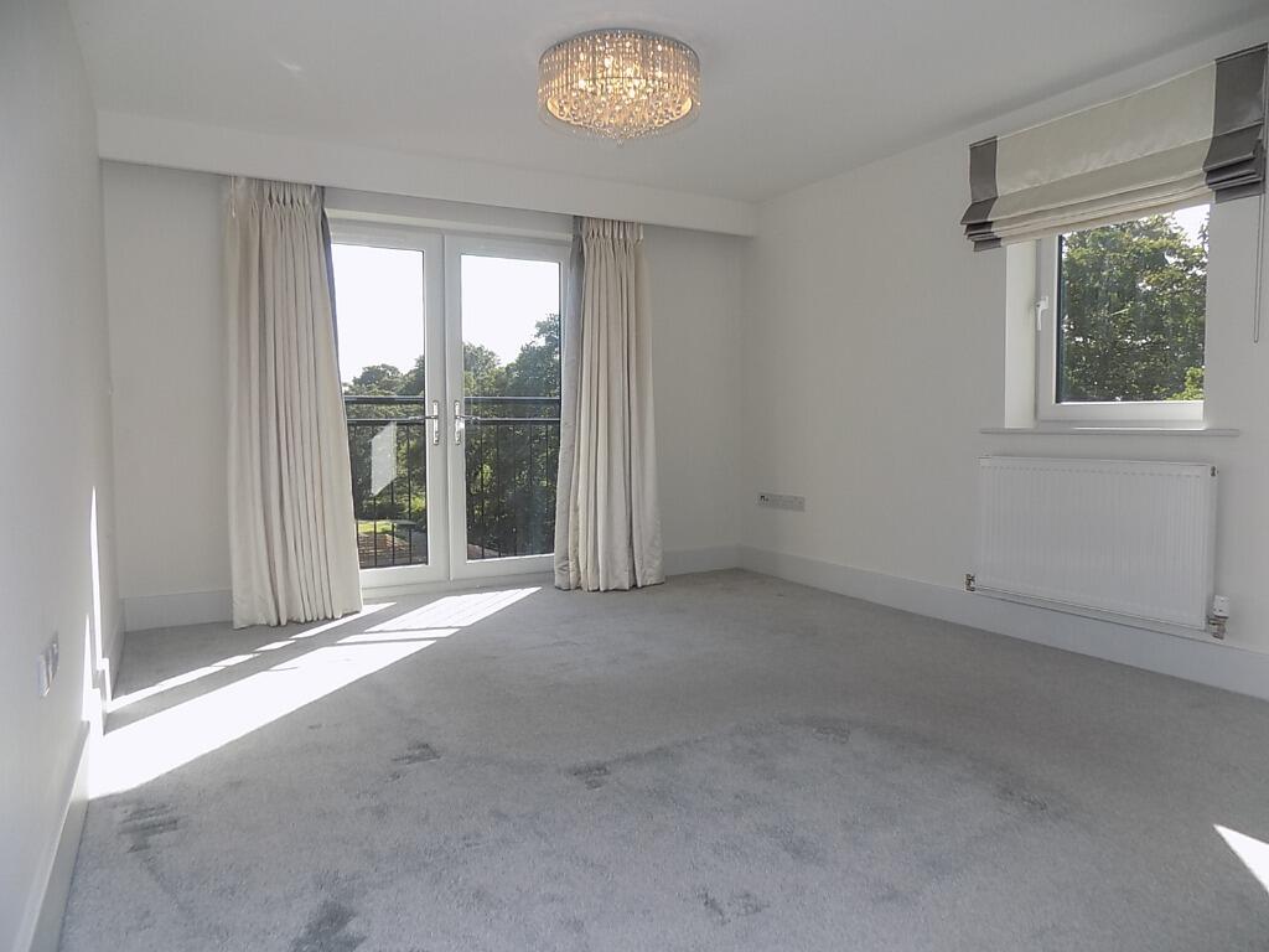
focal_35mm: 23
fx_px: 843
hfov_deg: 73.9
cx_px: 634
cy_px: 476
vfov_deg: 58.9
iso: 80
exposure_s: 1/250
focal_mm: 4
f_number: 3.1
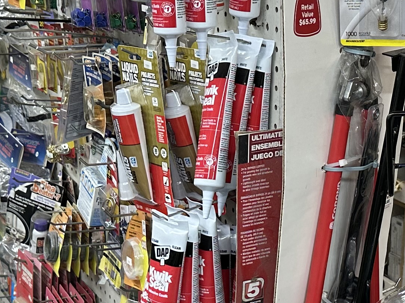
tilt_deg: -15.7
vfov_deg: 16.6
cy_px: 159
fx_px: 1041
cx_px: 352
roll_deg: -0.8
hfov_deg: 21.6
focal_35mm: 89
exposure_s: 1/120
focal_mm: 6.86
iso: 160
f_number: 1.78
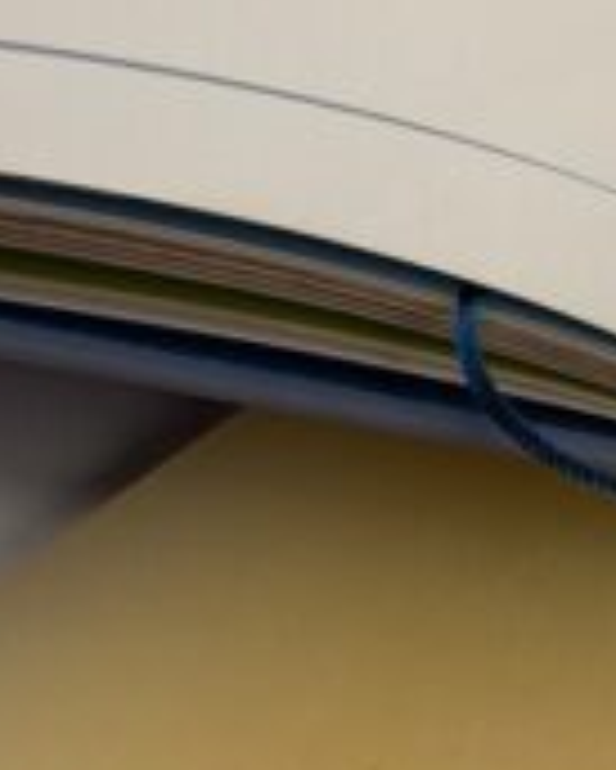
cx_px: 1061
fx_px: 3188
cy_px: 684
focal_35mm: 140
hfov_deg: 10.5
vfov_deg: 13.6
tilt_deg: -62.5
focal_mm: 6.93
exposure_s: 1/100
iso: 125
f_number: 1.8
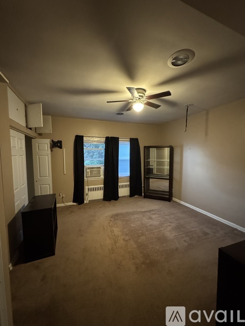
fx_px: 132
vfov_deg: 102.1
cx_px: 122
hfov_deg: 85.7
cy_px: 163
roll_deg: -0.1
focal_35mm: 14
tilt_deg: -4.9
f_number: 2.2
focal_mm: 2.22
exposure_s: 1/40
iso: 1600
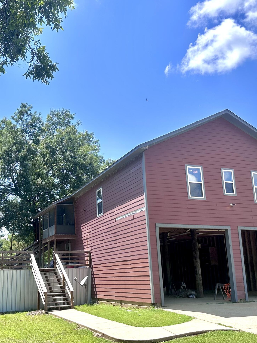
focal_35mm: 37
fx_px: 366
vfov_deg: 50.0
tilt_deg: +12.4
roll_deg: +0.7
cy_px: 193
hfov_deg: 38.4
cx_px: 93
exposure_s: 1/4016
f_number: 1.78
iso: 80
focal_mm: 6.86
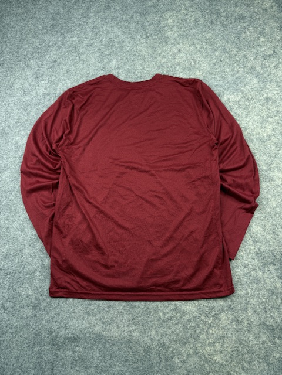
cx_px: 141
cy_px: 188
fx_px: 261
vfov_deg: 71.6
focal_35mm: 24
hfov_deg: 56.8
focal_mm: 6.76
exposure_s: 1/100
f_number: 1.78
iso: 64
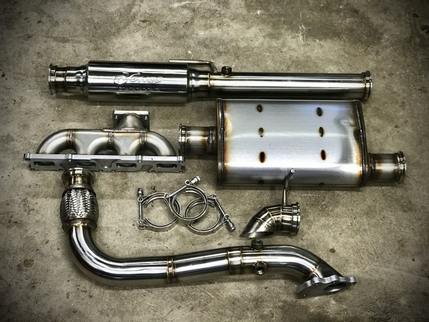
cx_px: 214
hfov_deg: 33.8
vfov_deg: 25.7
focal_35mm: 57
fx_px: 706
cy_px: 161
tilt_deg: -60.2
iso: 125
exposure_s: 1/60
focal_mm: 6.6
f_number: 2.8
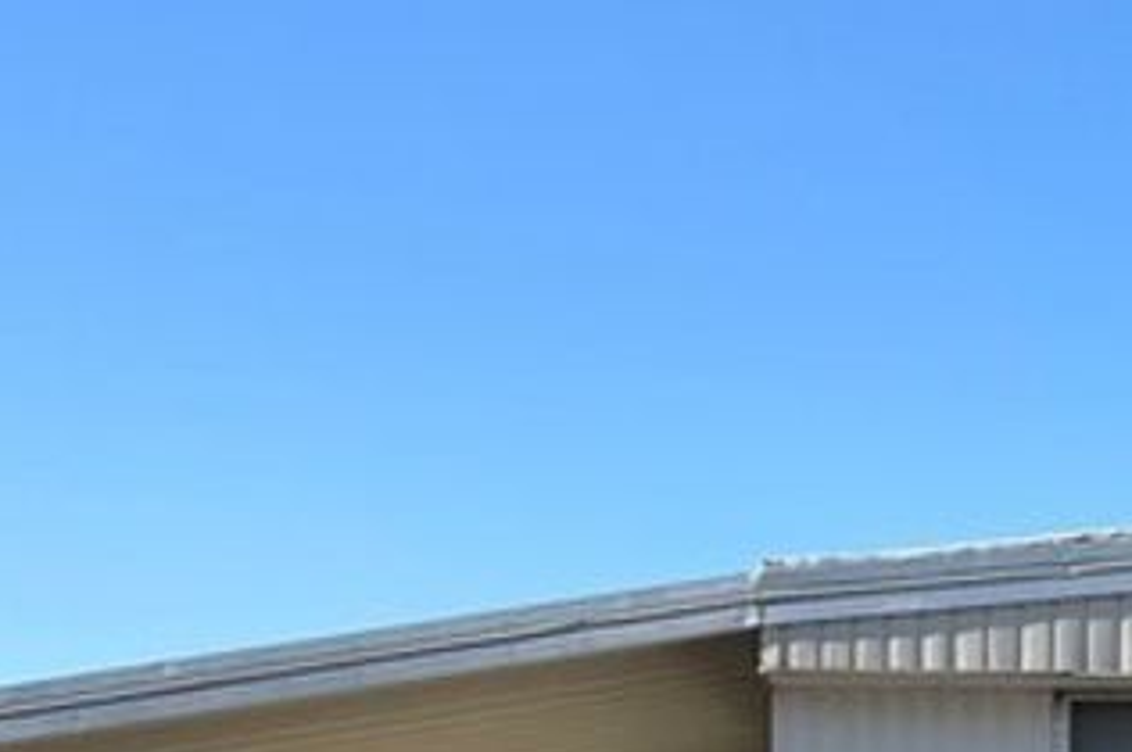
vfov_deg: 11.1
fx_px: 3675
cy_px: 1237
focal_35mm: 117
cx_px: 1168
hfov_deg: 17.1
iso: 50
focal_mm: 5.7
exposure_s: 1/2632
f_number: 1.5
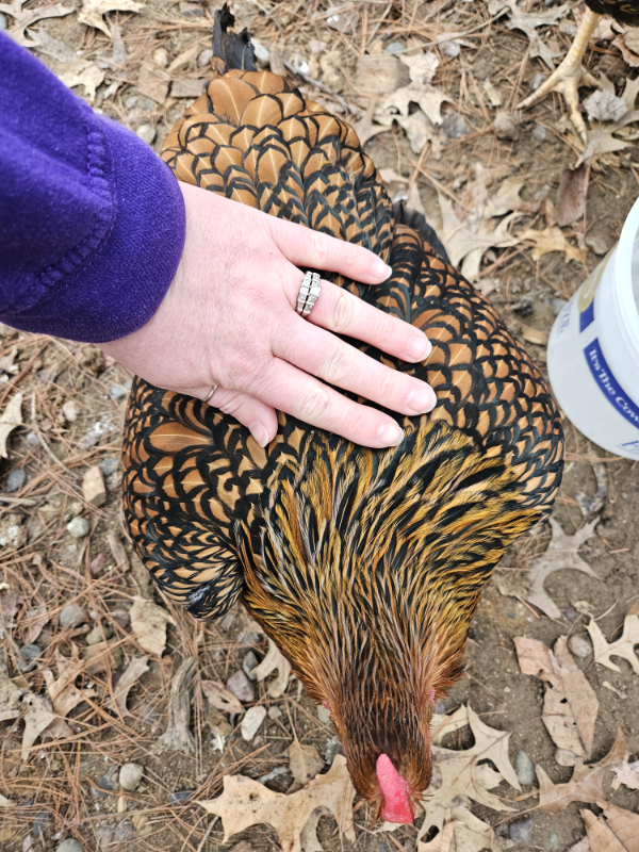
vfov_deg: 73.9
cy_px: 426
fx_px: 566
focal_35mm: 23
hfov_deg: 58.9
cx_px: 320
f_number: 1.8
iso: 160
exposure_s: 1/180
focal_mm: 5.4
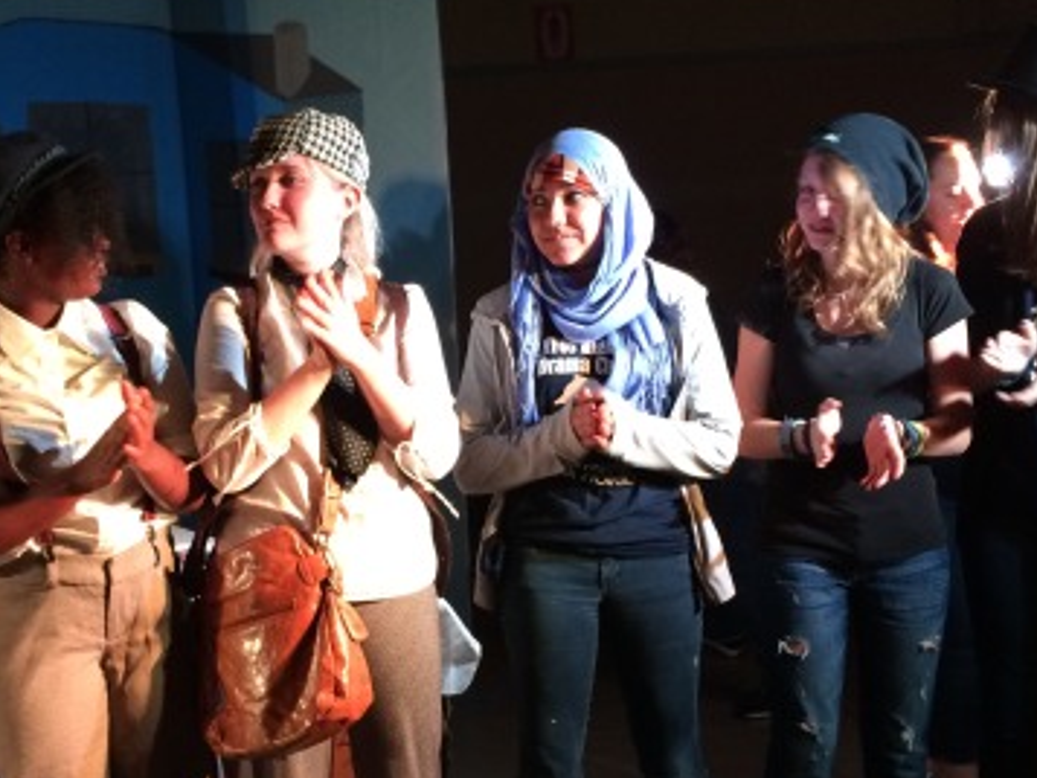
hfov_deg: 36.7
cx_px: 412
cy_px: 467
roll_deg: +6.3
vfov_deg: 28.0
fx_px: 1558
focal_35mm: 52
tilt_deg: -7.0
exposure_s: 1/30
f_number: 2.2
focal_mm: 4.15
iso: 160
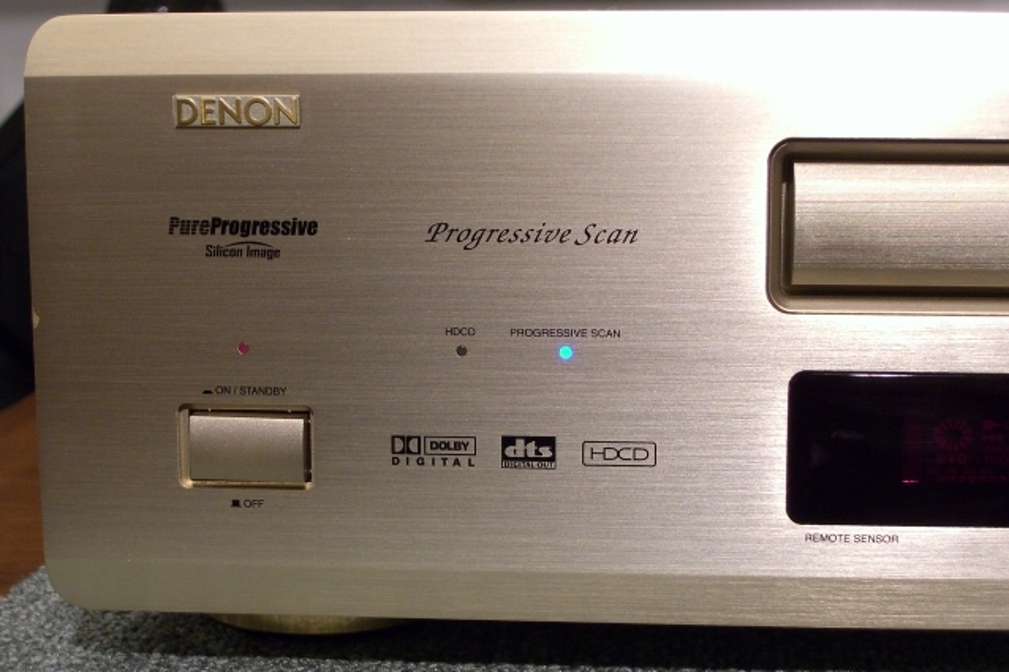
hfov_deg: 28.5
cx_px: 504
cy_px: 318
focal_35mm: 71
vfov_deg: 19.2
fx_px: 1989
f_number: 4
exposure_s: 1/40
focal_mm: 14.2
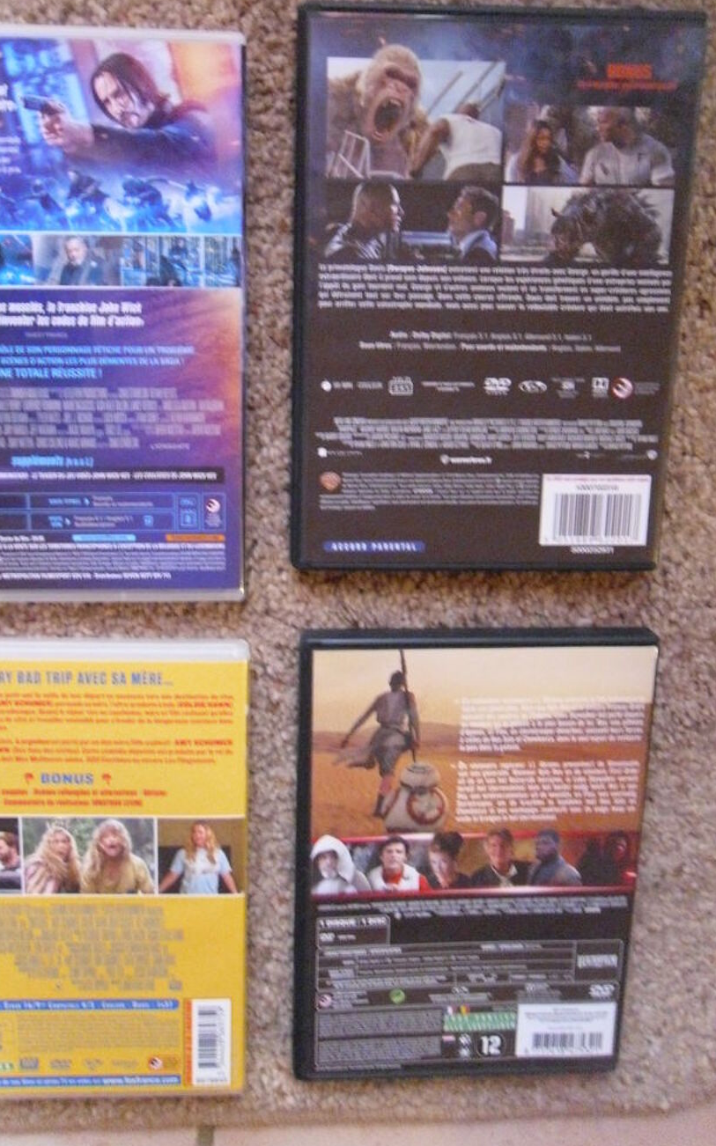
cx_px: 291
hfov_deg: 33.5
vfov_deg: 51.6
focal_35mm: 38
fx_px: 1187
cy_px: 568
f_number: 3.5
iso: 800
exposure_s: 1/12
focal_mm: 6.3
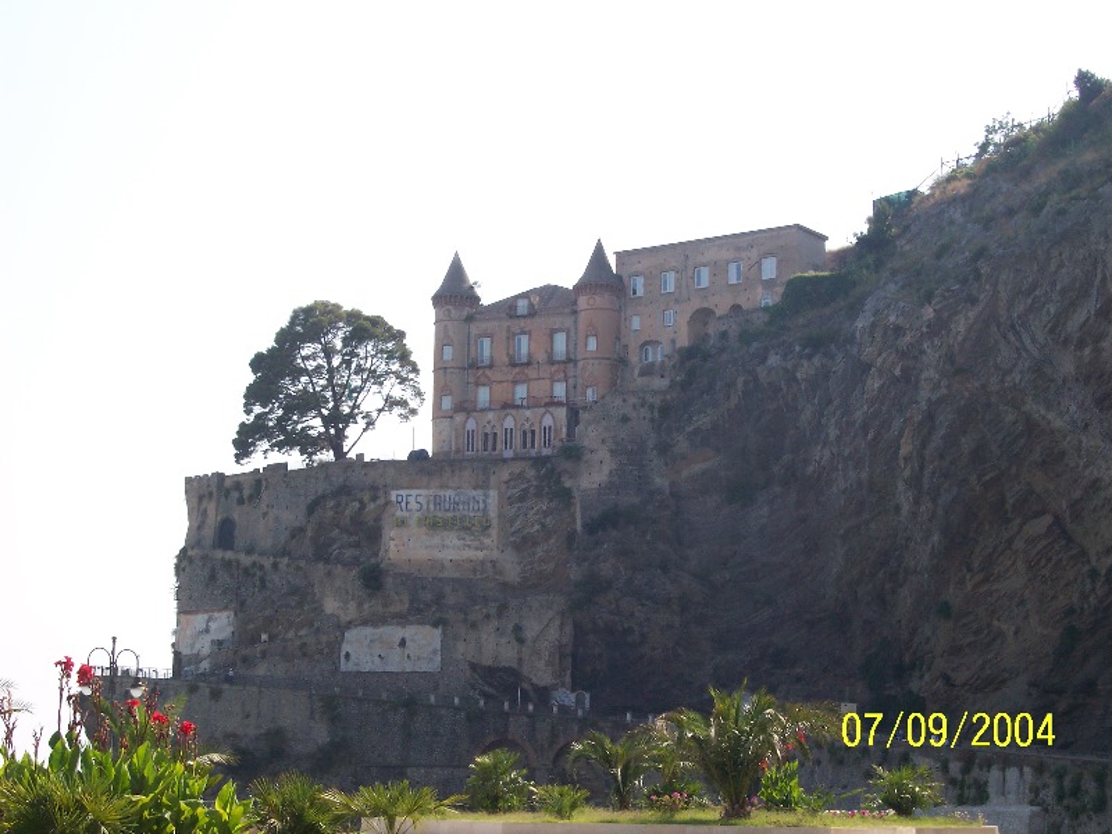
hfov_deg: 30.7
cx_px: 556
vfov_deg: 23.3
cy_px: 417
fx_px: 2024
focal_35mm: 63
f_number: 5.6
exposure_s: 1/350
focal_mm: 13.3
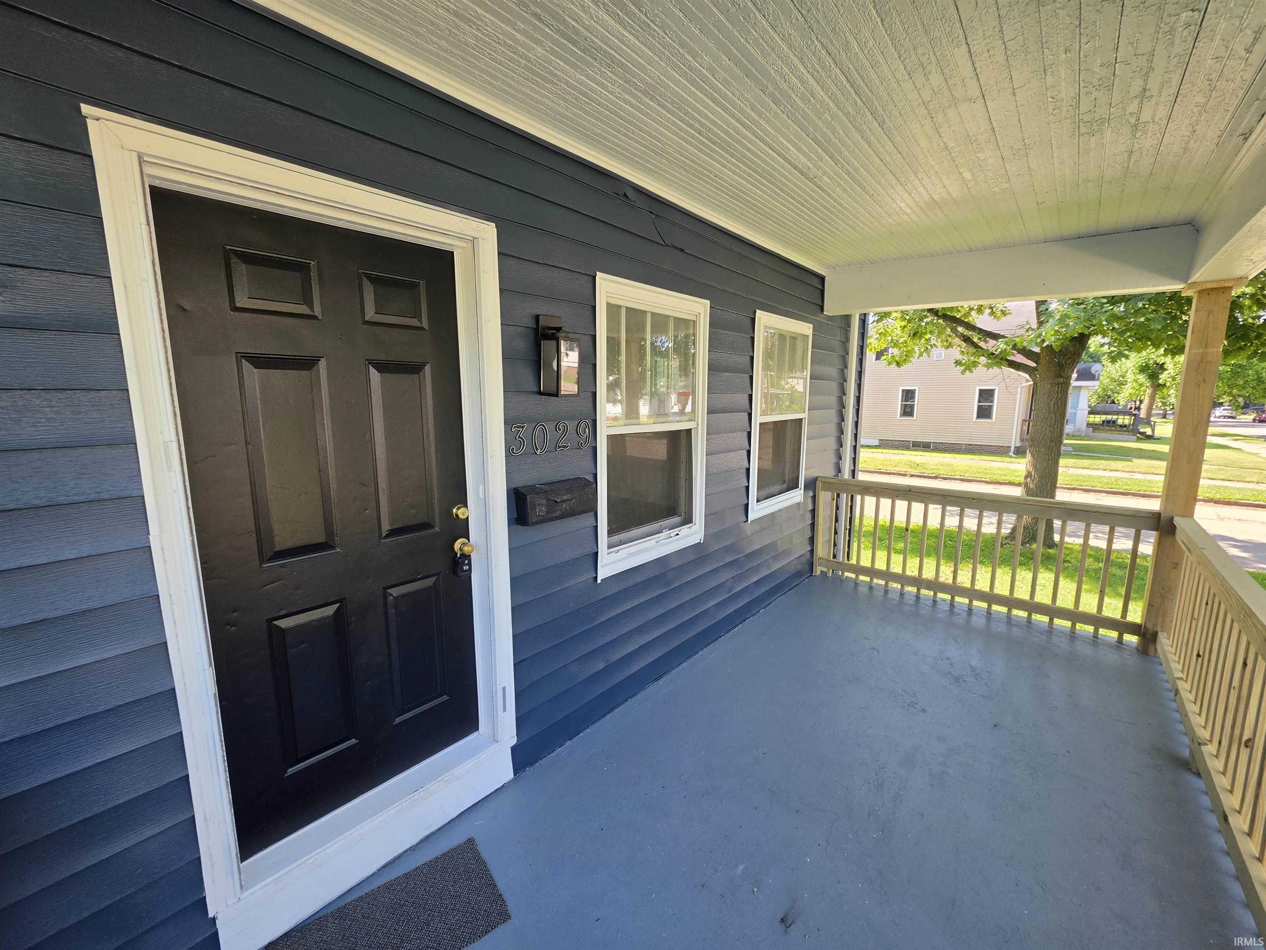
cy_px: 475
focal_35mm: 13
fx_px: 475
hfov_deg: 106.2
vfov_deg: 89.9
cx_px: 633
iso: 50
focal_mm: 2.2
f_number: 1.9
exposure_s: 1/359
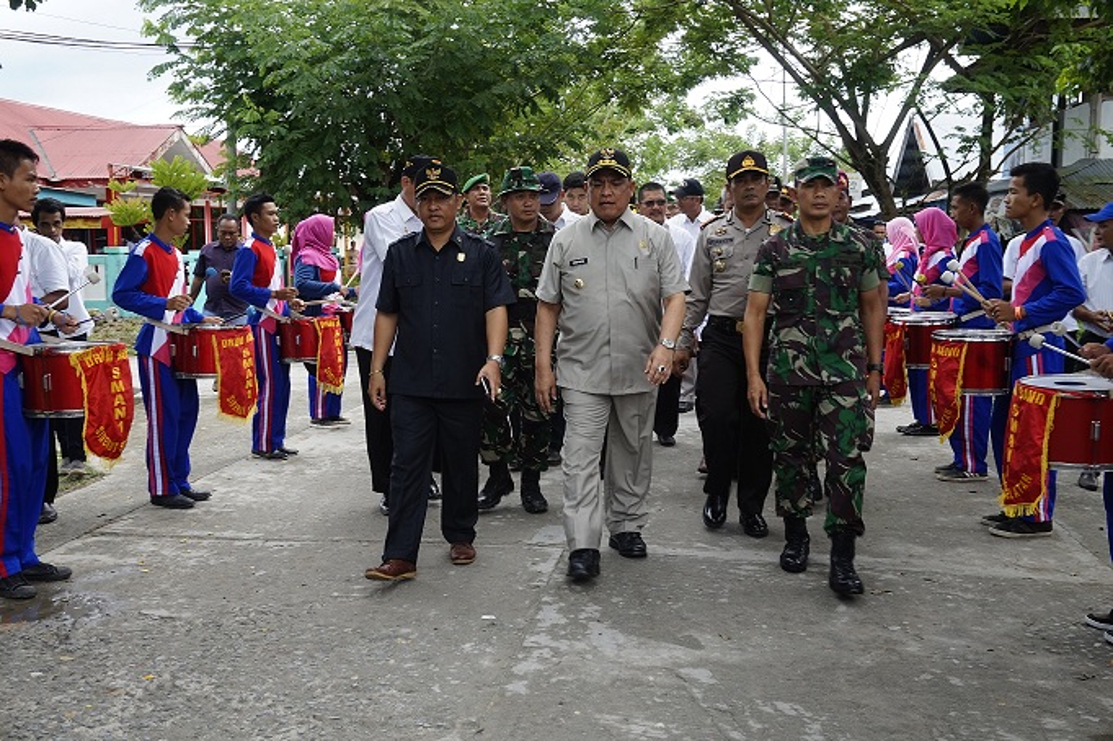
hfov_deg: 51.3
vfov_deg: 35.5
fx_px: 1159
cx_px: 556
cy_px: 370
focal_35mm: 38
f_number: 8
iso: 100
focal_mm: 25
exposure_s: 1/80
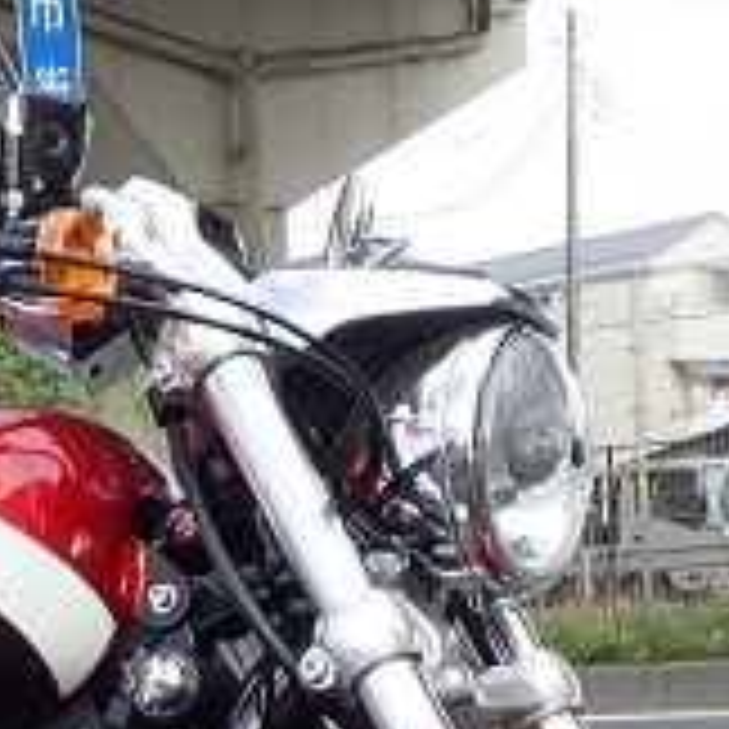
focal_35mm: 108
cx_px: 63
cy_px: 1114
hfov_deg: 15.9
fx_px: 2573
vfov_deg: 14.9
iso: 250
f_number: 4.2
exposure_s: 1/250
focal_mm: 5
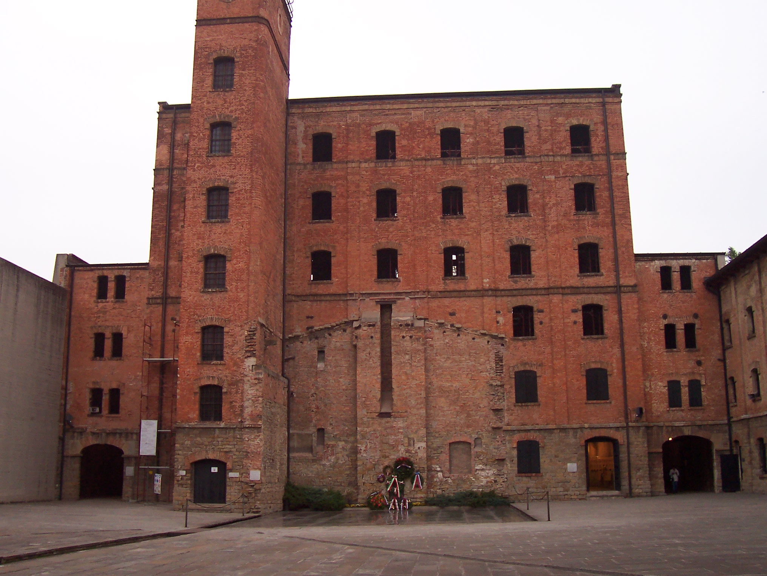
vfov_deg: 38.7
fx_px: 820
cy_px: 288
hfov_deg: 50.1
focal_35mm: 37
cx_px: 384
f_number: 2.8
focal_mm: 5.6
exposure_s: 1/60
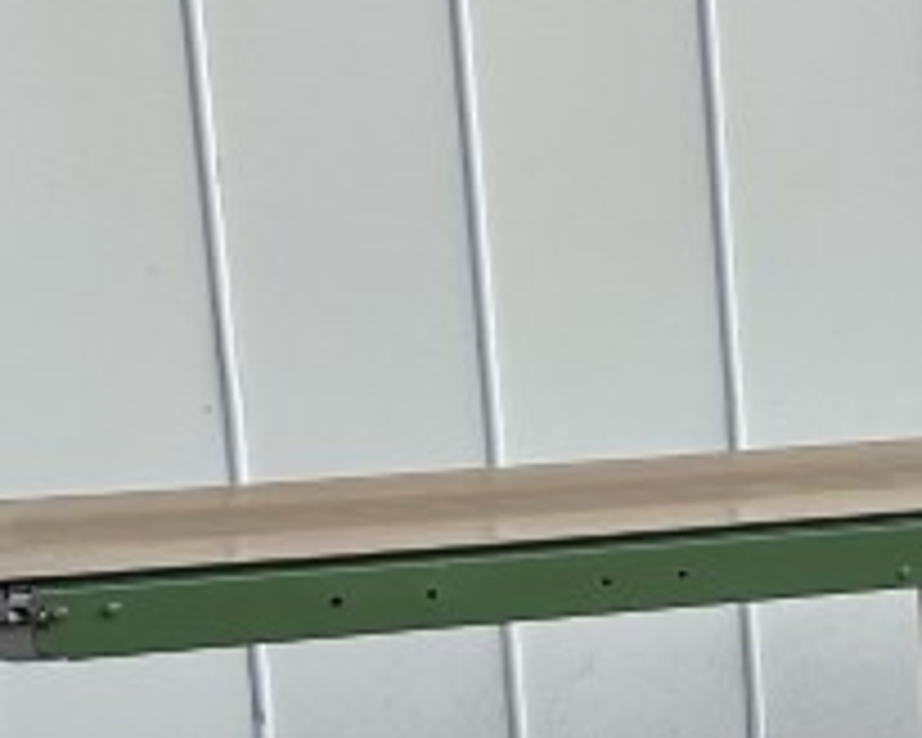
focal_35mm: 117
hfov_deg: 12.9
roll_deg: -1.5
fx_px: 3193
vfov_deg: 13.2
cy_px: 436
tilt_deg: -8.5
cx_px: 2154
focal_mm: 6.86
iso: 80
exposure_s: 1/1241
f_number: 1.78
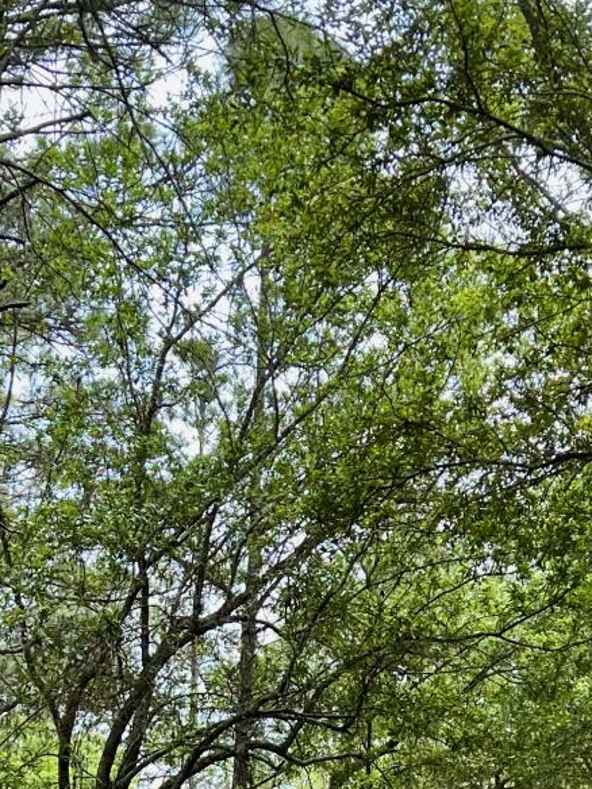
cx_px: 295
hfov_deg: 16.6
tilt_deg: +5.8
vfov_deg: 21.0
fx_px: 2029
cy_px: 859
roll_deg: +1.3
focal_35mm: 89
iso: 50
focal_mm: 5.7
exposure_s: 1/473
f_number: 1.5
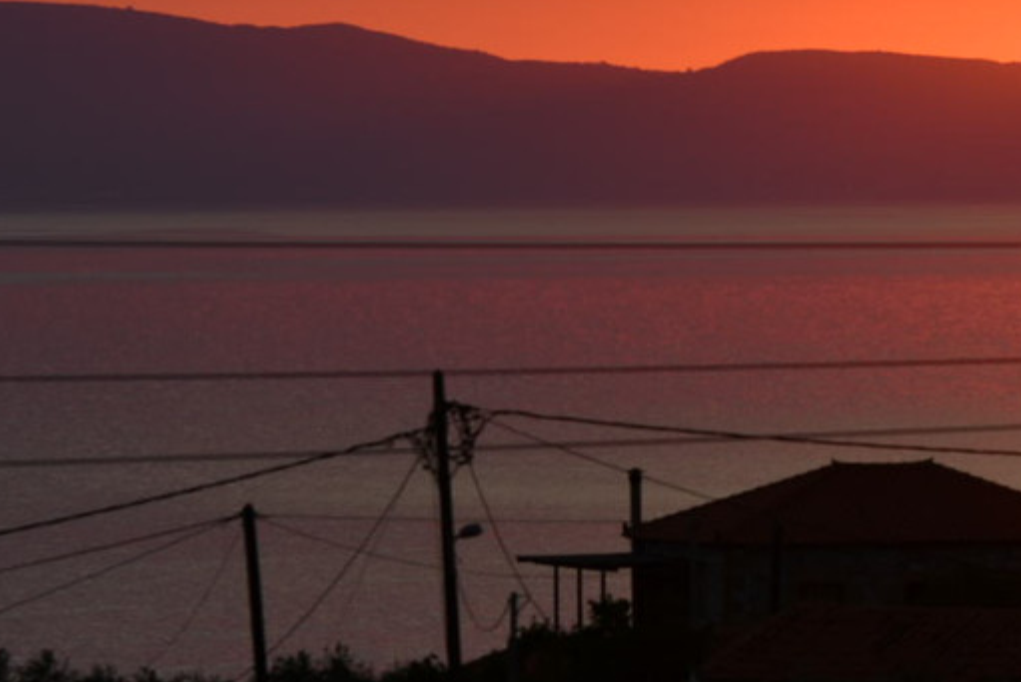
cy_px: 216
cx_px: 1175
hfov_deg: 4.3
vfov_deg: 2.9
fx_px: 13446
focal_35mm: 474
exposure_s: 1/500
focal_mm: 135
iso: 100
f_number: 3.5
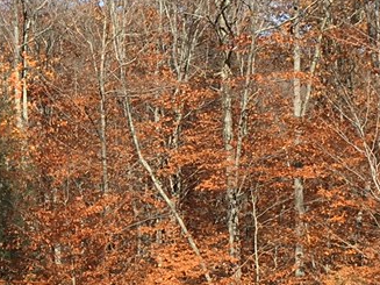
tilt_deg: +9.2
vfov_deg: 10.4
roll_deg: +1.5
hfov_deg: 13.4
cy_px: 220
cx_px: -101
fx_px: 1558
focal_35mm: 142
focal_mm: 4.15
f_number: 2.2
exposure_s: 1/1131
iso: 25
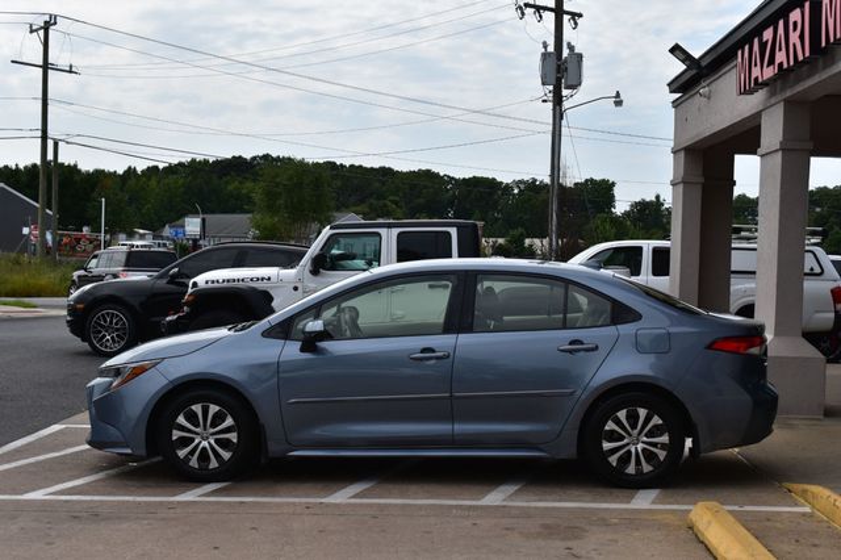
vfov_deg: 25.7
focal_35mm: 52
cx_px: 420
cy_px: 280
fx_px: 1226
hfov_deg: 37.9
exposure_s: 1/500
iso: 250
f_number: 11
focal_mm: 35
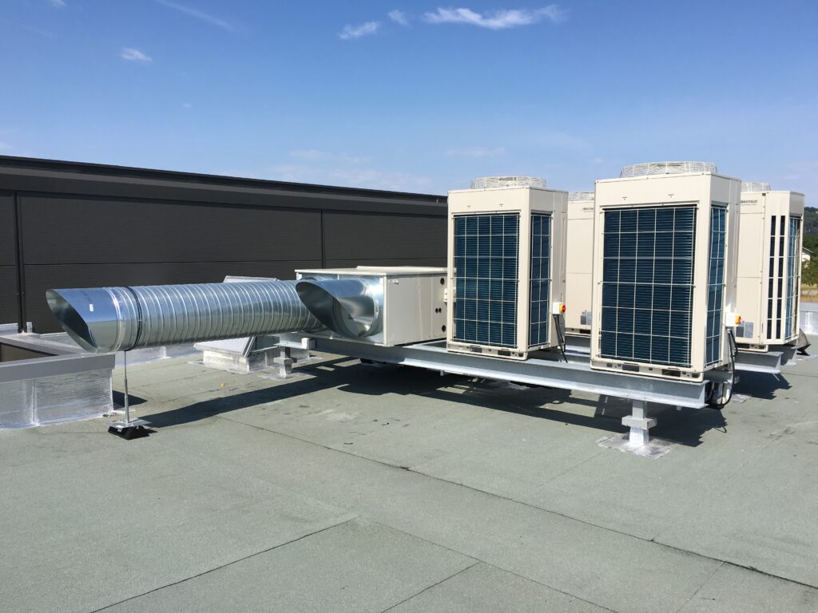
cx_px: 409
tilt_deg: -3.9
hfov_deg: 61.7
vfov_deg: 48.2
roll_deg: +0.1
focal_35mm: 29
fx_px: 685
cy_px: 306
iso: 25
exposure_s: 1/2198
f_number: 2.2
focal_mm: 4.15
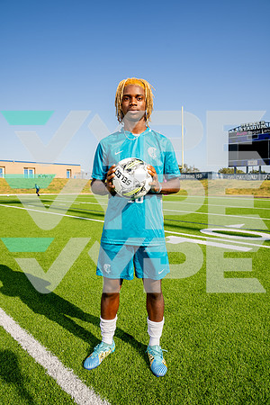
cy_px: 202
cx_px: 135
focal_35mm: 24
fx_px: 270
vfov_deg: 73.7
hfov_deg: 53.1
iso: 50
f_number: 7.1
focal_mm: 24
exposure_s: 1/125
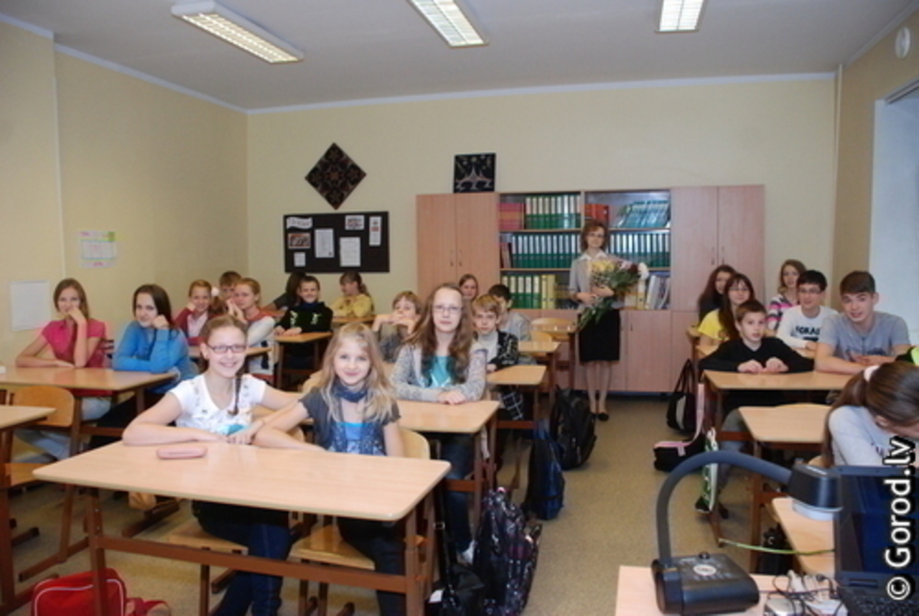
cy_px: 308
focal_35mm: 27
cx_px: 460
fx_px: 690
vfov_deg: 48.1
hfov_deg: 67.3
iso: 1000
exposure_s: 1/180
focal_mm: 18
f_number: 3.5
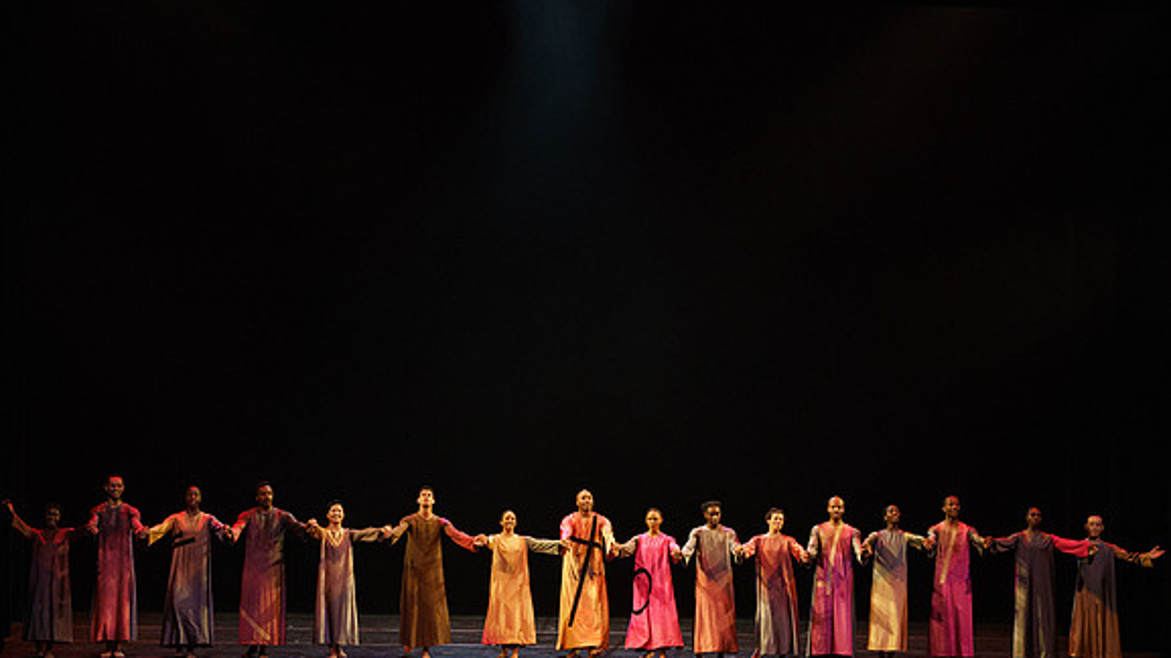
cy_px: 339
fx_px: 3290
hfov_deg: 20.2
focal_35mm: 106
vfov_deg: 11.4
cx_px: 585
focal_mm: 100
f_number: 5.6
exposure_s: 1/320
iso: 6400
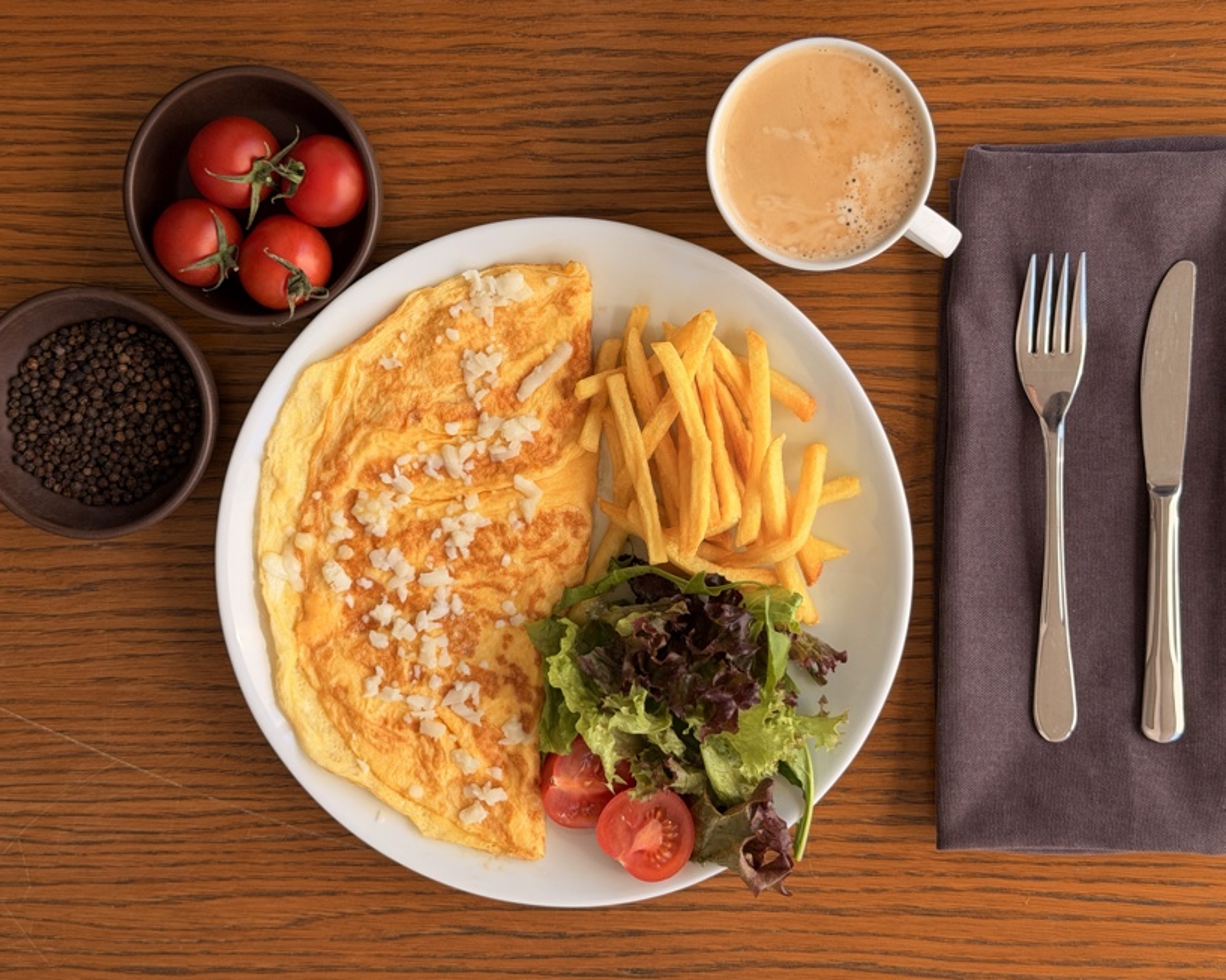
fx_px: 1850
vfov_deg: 29.7
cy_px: 484
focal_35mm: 51
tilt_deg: -82.1
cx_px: 624
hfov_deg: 36.7
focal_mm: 6.76
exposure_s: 1/895
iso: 64
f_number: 1.78
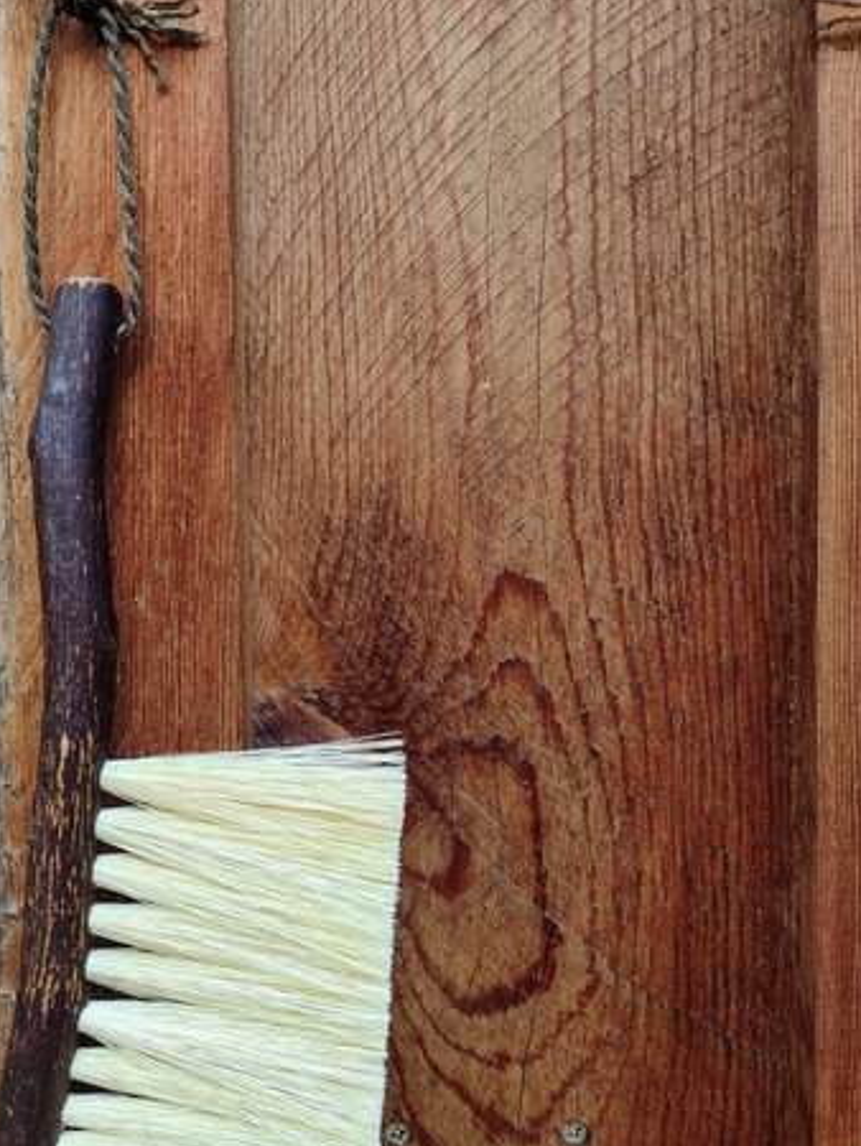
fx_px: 1193
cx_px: 303
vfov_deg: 51.2
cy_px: 632
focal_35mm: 36
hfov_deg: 39.3
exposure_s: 1/120
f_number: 1.7
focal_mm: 4.71
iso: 134
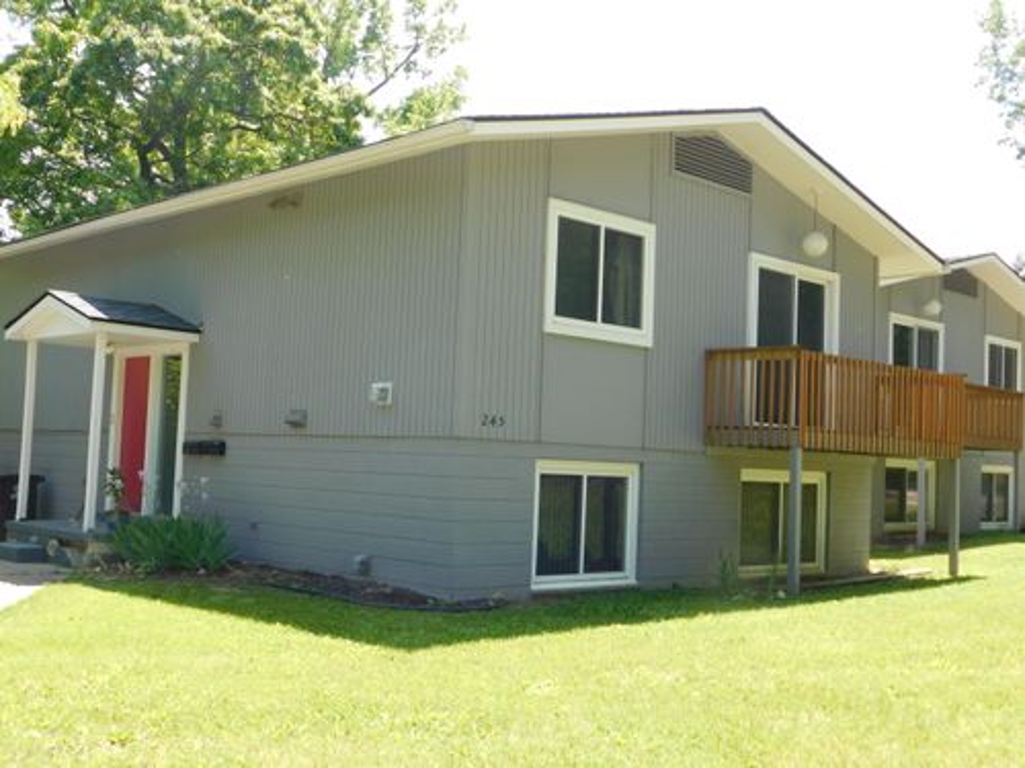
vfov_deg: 36.0
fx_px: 1184
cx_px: 512
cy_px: 384
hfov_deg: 46.8
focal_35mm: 40
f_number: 3.6
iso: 125
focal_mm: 7.1
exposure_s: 1/250
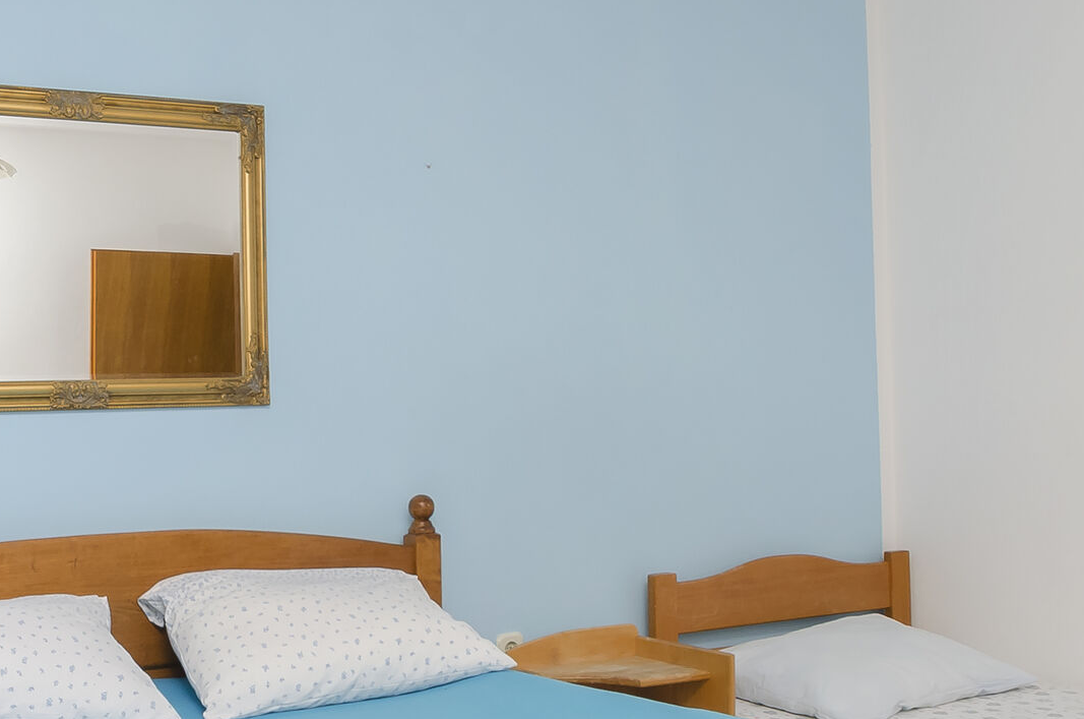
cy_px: 476
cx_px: 318
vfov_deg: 30.6
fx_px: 1302
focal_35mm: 43
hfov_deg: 44.2
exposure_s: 1/100
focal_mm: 11
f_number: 8
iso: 250
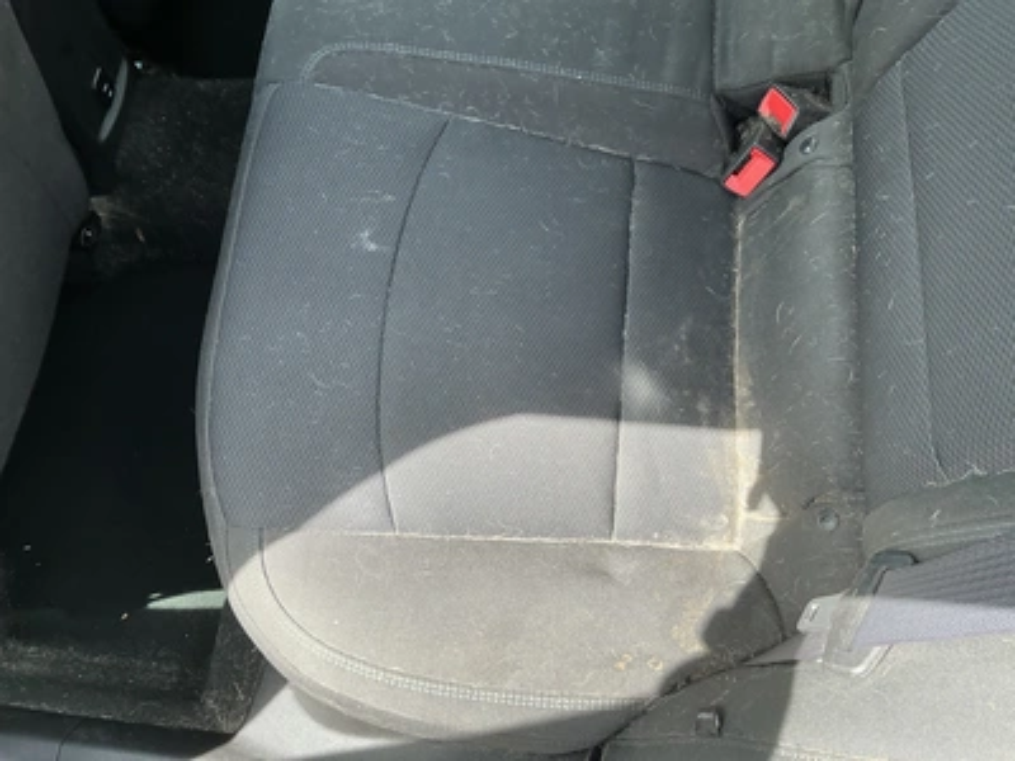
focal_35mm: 28
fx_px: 821
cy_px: 380
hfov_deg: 63.4
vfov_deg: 49.7
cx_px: 508
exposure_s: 1/122
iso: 25
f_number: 1.8
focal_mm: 3
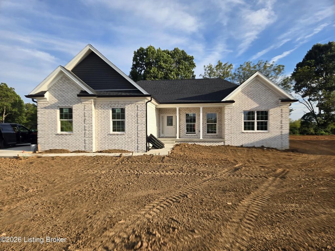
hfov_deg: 73.9
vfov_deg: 58.9
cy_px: 126
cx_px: 168
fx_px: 223
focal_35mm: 23
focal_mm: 5.4
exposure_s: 1/1307
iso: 25
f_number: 1.8
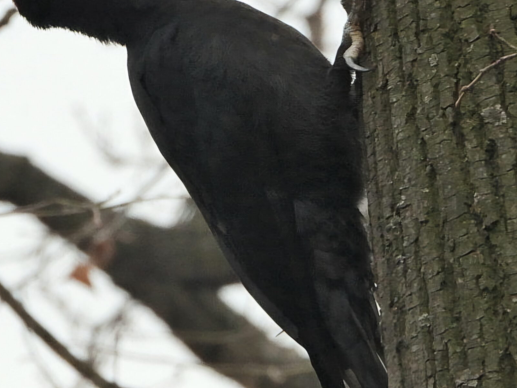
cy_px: 179
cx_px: 355
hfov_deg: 1.1
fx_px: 25926
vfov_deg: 0.9
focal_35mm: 1736
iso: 400
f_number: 8
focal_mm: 167
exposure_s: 1/125
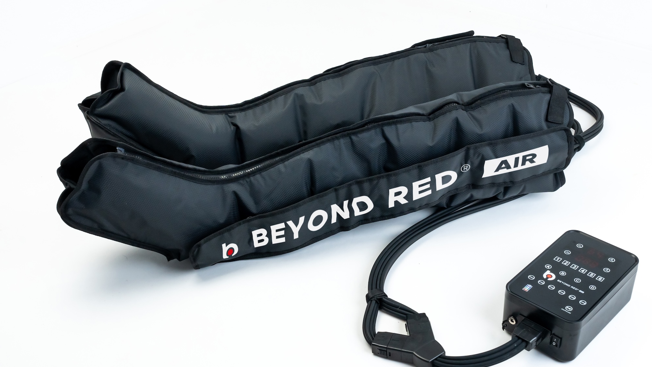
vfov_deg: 26.0
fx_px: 795
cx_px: 329
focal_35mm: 46
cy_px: 192
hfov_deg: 44.6
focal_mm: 29
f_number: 11
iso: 320
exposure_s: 1/60
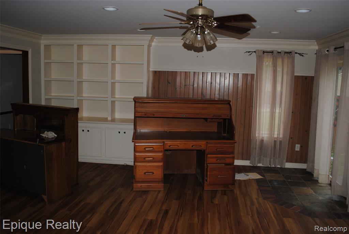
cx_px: 174
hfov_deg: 61.8
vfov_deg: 43.8
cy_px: 117
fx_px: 291
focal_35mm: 30
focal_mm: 20
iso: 200
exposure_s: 1/60
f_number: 3.8
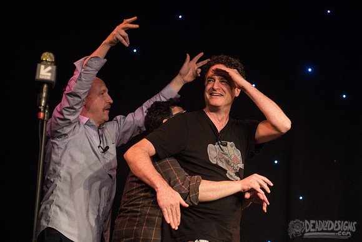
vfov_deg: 14.8
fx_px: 932
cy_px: 112
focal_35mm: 93
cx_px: 239
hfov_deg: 21.9
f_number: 3.2
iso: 2000
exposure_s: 1/400
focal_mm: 70
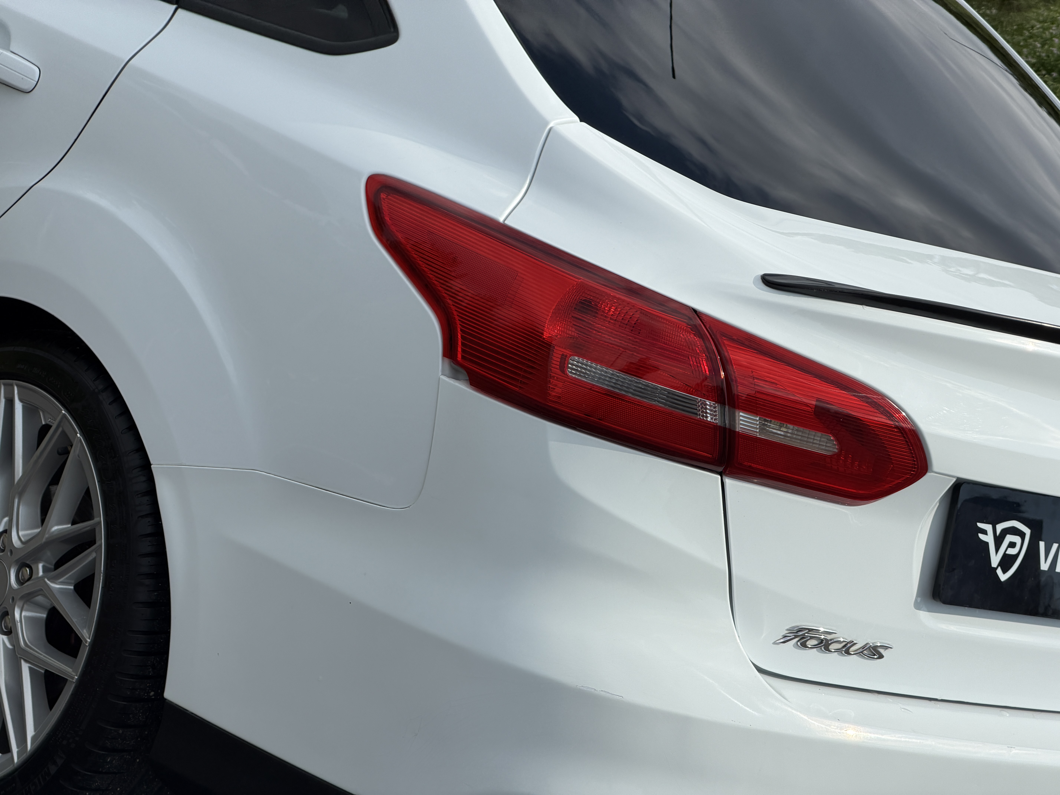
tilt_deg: -11.5
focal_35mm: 100
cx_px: 530
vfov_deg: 14.8
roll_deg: -21.1
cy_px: 398
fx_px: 3062
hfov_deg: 19.6
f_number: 2.8
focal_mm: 16.89
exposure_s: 1/779
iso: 20
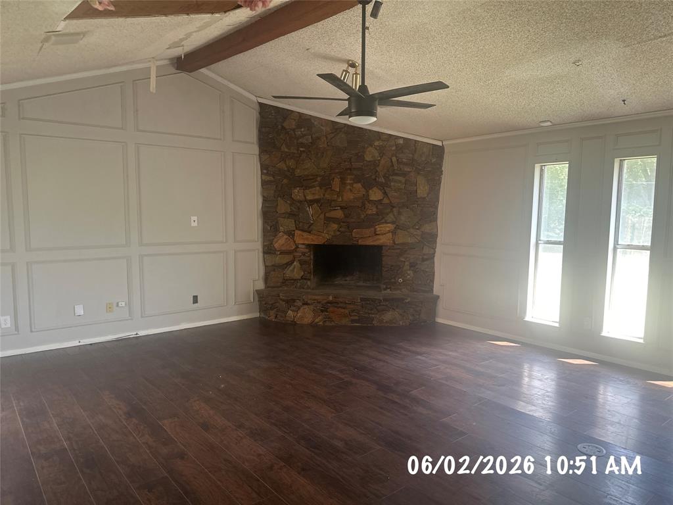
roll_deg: -1.1
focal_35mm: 24
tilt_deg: -6.9
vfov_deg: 56.8
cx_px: 336
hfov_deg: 71.6
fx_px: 467
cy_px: 252
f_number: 1.78
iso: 250
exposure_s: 1/78
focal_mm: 6.86
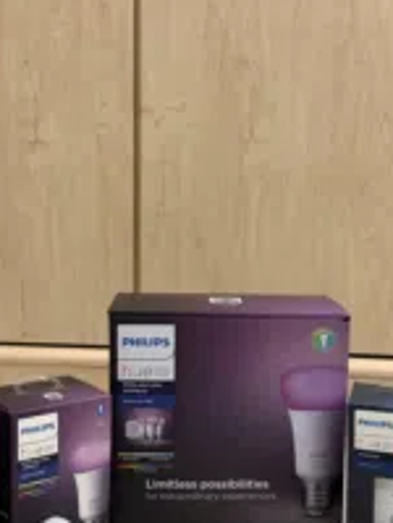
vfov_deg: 39.6
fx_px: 727
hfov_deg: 30.3
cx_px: 212
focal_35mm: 48
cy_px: 290
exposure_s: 1/50
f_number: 1.78
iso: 400
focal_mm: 6.76
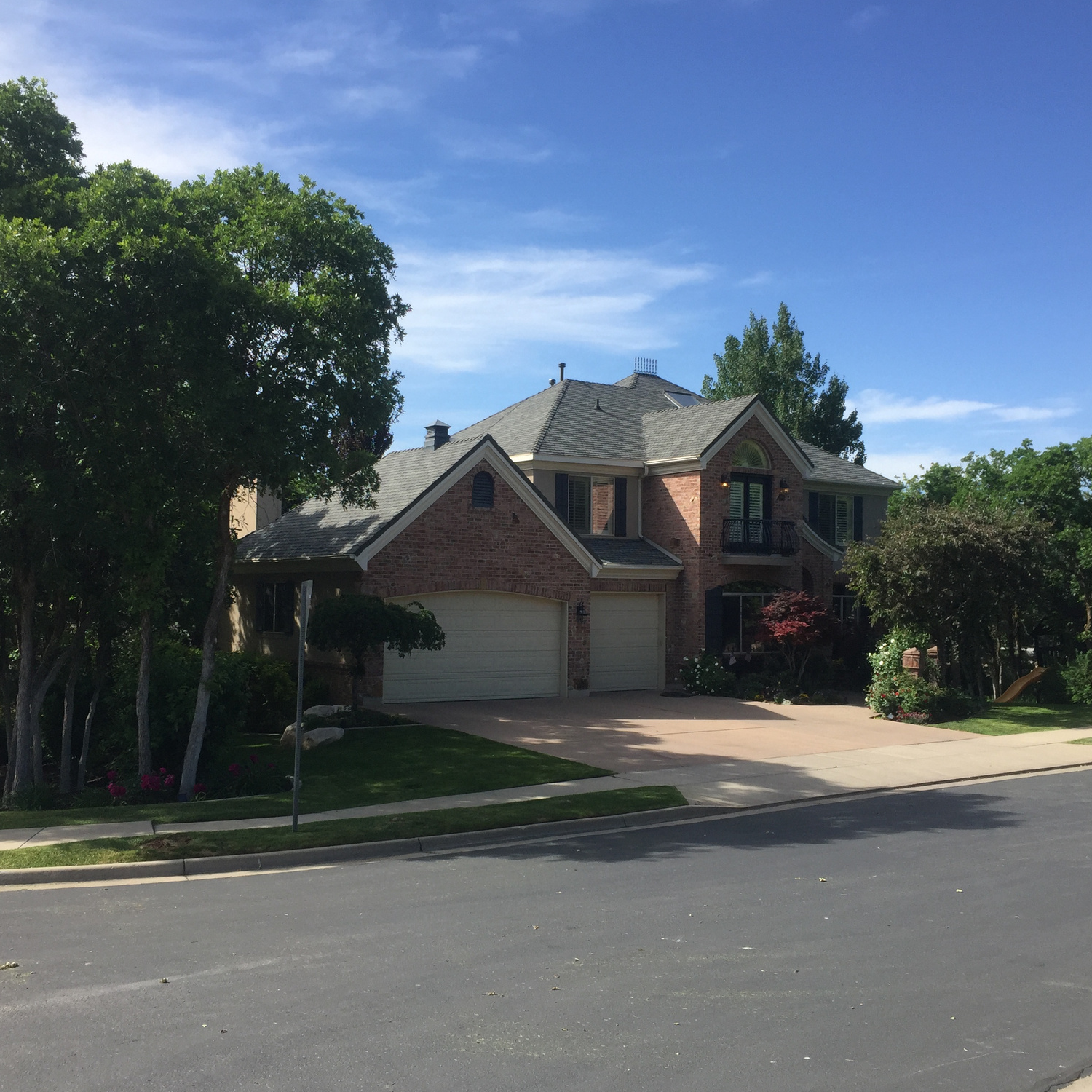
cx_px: 519
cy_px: 545
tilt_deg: +1.4
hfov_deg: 47.2
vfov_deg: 47.2
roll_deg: -0.6
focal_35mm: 35
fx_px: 1249
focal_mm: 4.15
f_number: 2.2
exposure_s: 1/1319
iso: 32
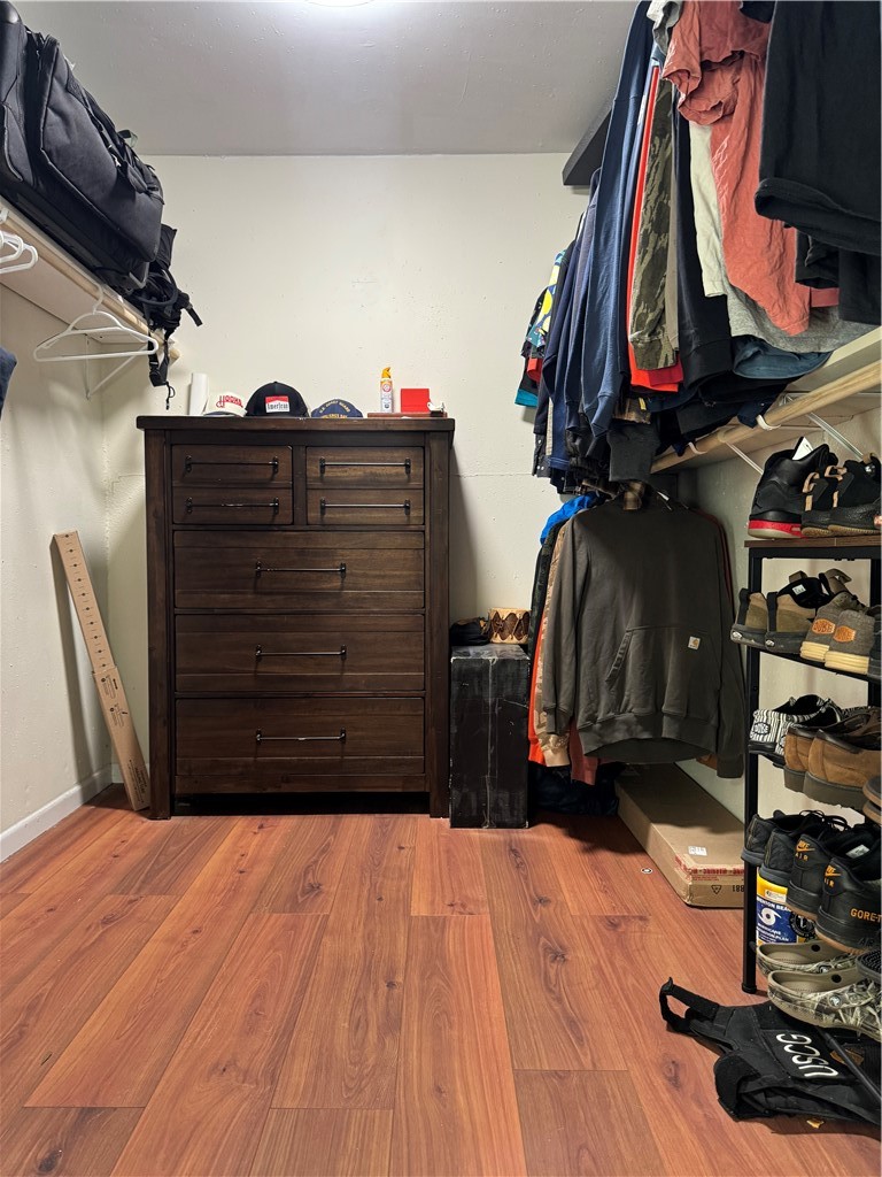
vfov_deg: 71.6
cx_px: 441
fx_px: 815
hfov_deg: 56.8
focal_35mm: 24
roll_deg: +0.8
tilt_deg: -3.1
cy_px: 588
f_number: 1.78
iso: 320
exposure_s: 1/60
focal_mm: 6.76
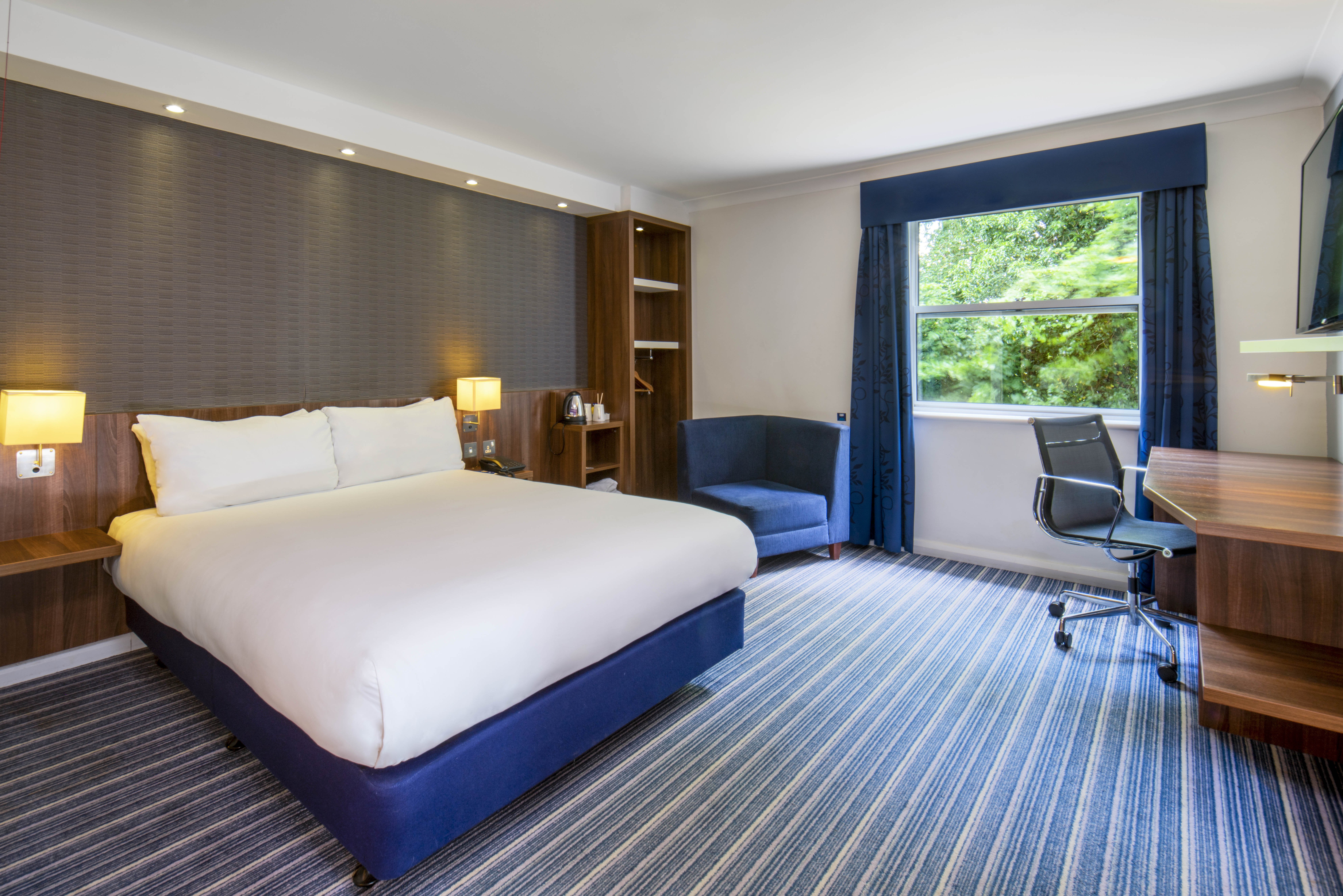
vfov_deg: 70.5
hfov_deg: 93.3
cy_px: 448
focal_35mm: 17
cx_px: 672
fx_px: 634
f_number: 22
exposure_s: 30
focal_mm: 17
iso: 100
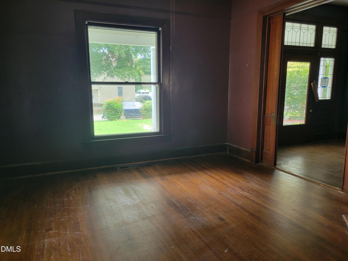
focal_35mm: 26
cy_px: 130
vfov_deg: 53.1
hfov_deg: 67.3
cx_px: 174
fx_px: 261
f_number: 1.8
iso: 160
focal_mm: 5.4
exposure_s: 1/60
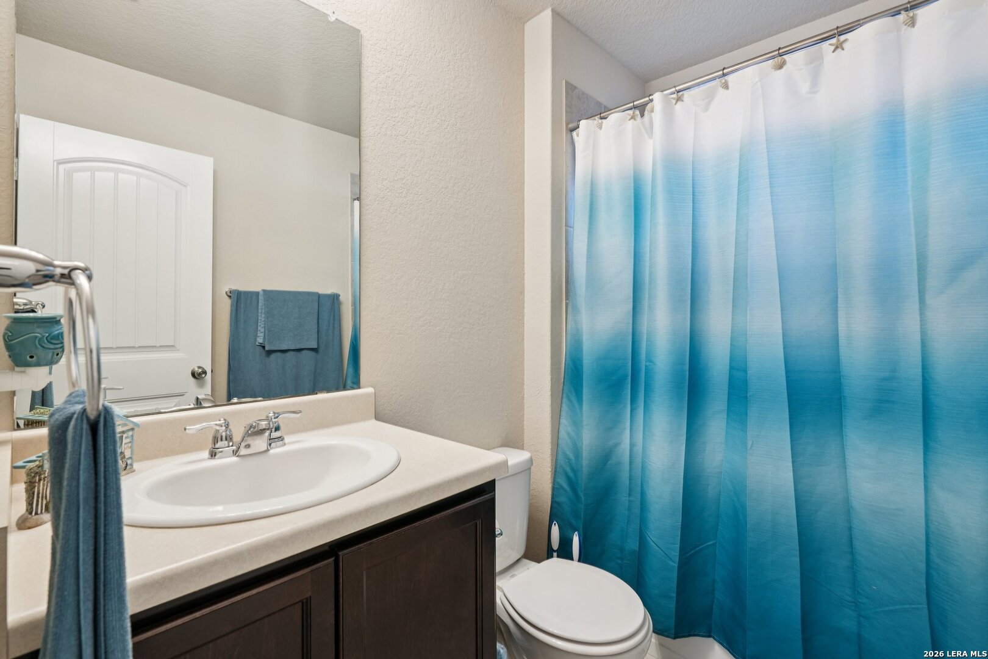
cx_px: 494
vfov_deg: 73.7
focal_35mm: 16
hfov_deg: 96.7
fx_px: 439
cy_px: 330
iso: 400
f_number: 8
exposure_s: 1/8
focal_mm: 16
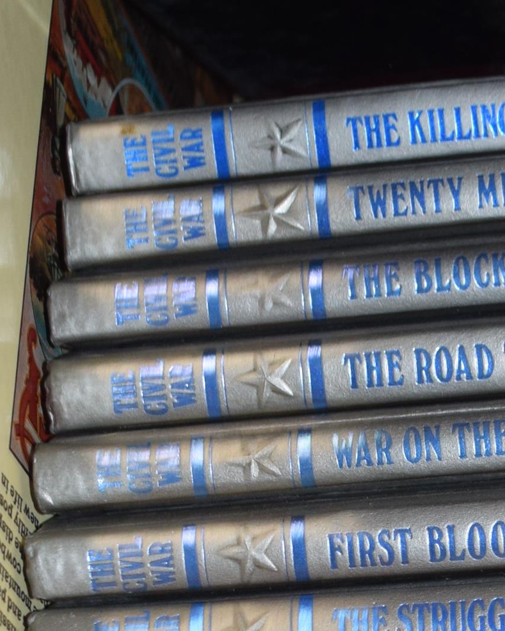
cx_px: 619
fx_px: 2446
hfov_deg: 11.5
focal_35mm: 131
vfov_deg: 14.4
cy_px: 665
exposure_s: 1/60
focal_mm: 22
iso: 500
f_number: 4
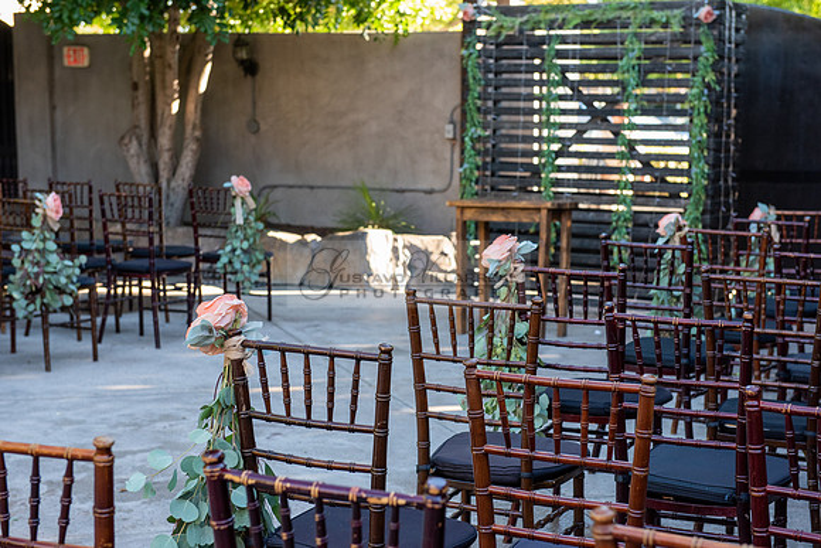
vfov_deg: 20.6
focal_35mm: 66
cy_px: 273
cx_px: 429
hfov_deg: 30.5
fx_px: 1506
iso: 1000
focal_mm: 60
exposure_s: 1/250
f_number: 5.6
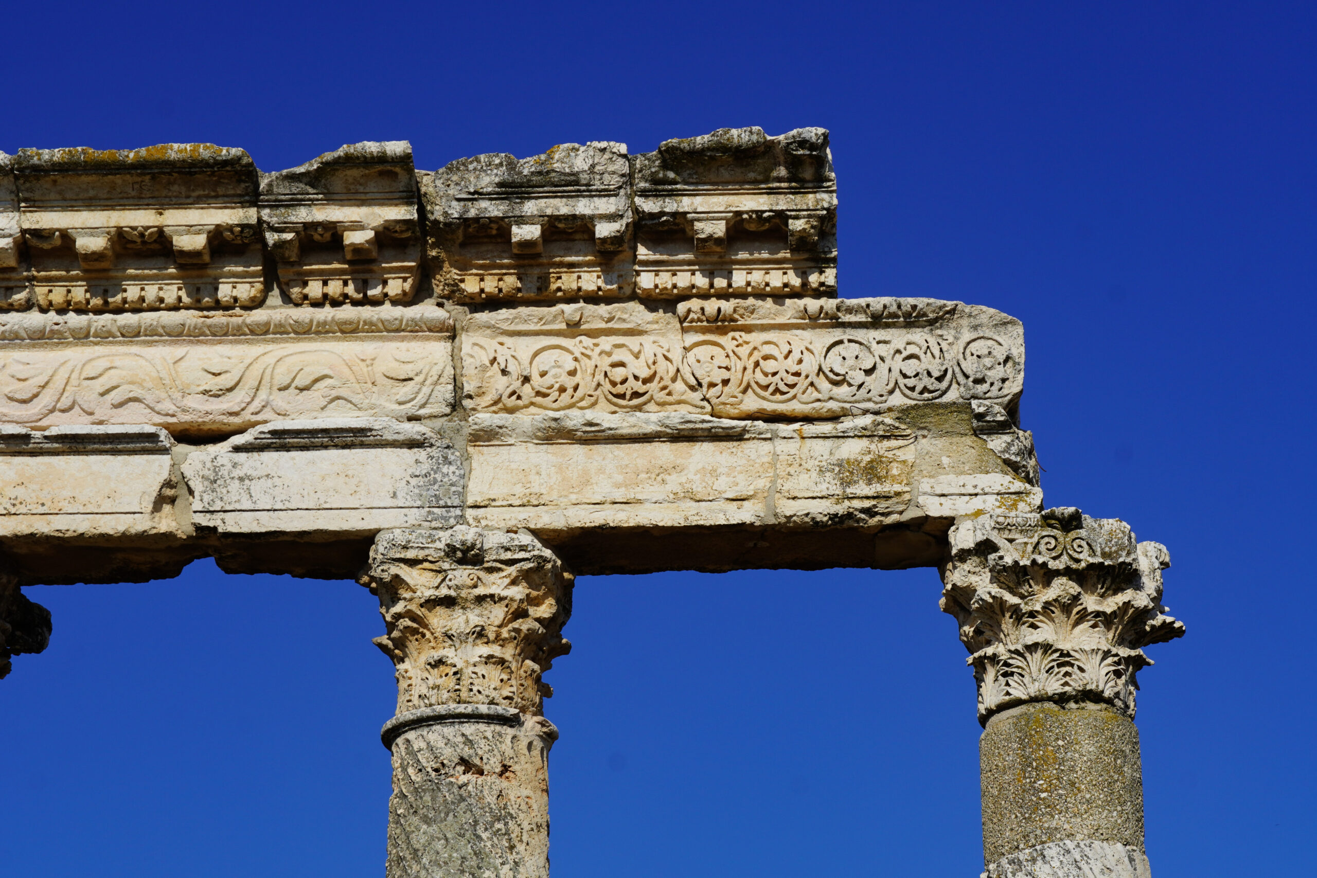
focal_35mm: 96
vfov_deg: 14.3
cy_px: 439
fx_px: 3512
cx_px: 658
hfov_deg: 21.2
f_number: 11
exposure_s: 1/320
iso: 100
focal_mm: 64
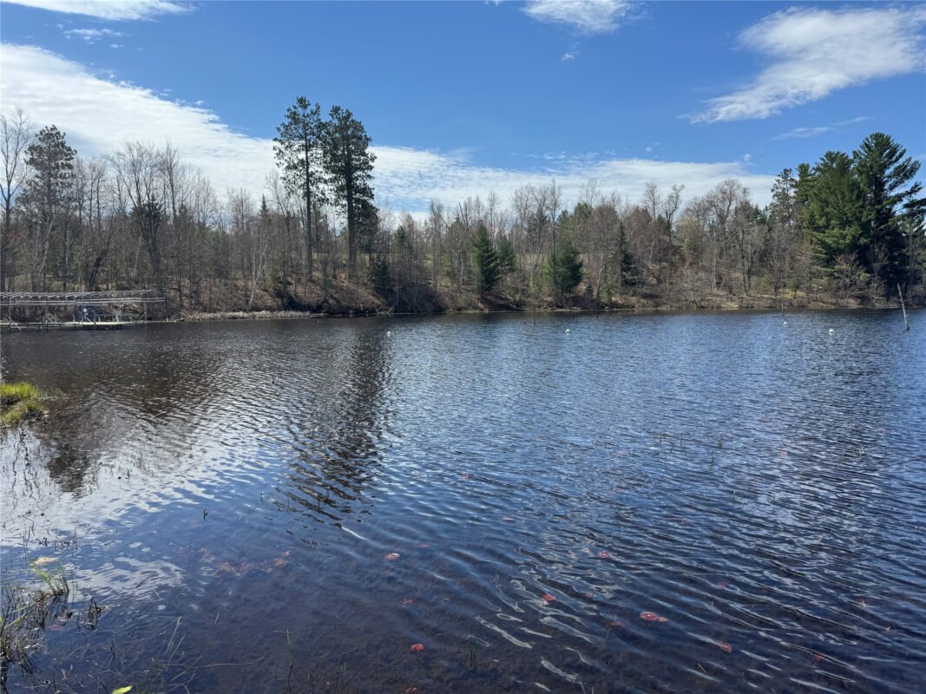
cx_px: 463
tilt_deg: -3.3
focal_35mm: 24
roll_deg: -0.2
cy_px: 347
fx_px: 642
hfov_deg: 71.6
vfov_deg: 56.8
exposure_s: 1/4608
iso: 80
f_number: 1.78
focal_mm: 6.76
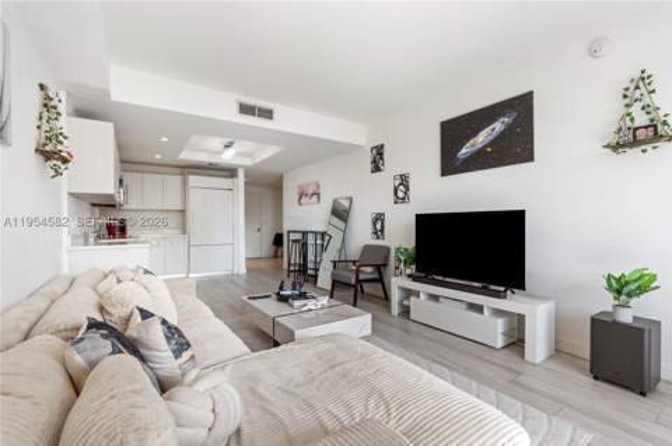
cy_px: 223
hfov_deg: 96.8
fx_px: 298
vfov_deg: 73.6
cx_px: 336
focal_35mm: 16
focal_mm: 16
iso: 800
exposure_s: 1/15
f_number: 9
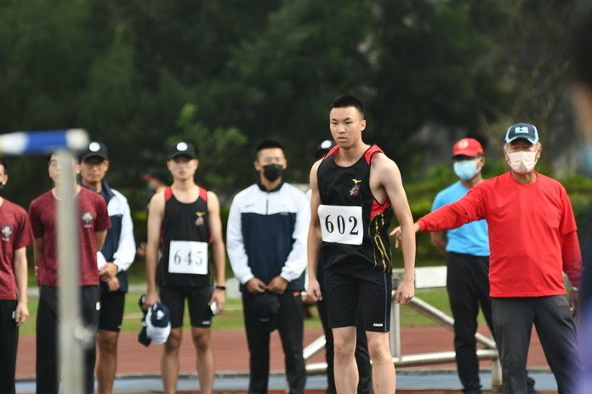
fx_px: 4966
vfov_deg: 4.6
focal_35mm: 302
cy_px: 197
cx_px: 295
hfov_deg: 6.8
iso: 320
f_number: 4.5
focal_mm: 200
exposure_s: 1/1250
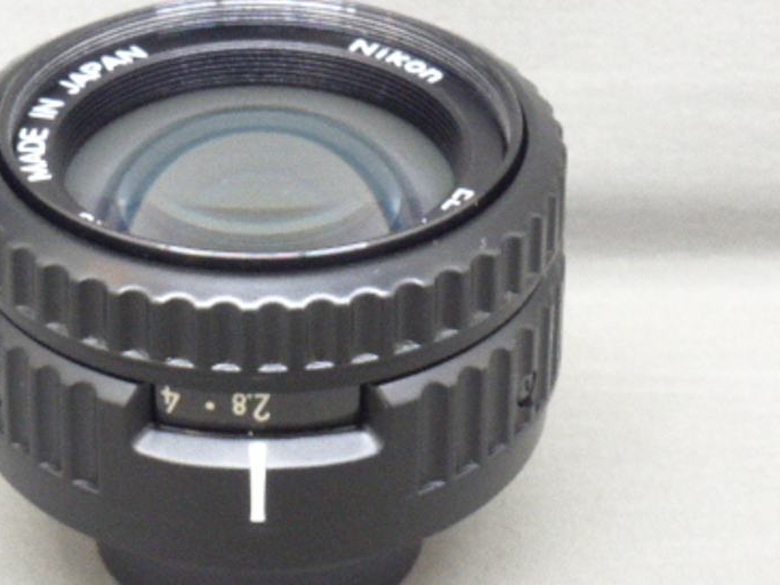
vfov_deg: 13.6
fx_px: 2456
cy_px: 304
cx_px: 259
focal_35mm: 109
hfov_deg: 18.0
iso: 400
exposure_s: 1/5
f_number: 5.6
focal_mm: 11
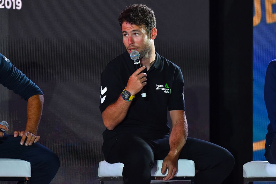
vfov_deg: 4.6
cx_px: 138
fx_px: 2298
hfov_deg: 6.9
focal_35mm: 300
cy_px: 92
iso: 3200
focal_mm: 300
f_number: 8
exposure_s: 1/1000
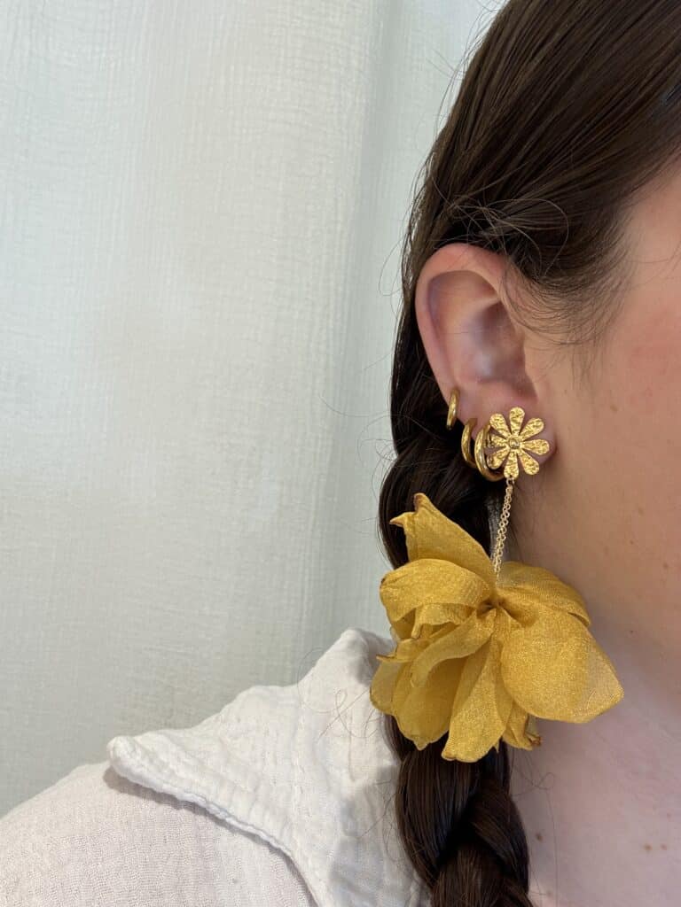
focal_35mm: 30
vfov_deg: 60.0
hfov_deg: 46.8
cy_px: 454
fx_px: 787
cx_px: 340
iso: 50
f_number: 1.9
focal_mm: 2.69
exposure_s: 1/50
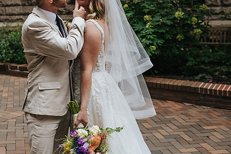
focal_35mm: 55
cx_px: 68
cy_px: 46
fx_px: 353
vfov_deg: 24.4
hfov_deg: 35.7
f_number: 3.2
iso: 400
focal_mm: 35
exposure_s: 1/320
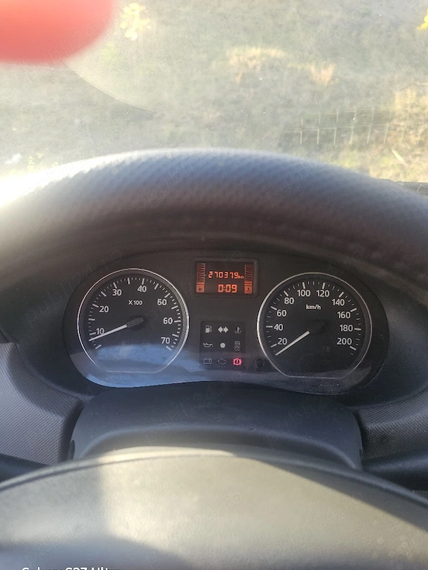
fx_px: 412
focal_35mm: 25
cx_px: 224
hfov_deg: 54.9
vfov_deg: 69.3
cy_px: 304
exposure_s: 1/182
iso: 80
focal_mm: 6.3
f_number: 1.7
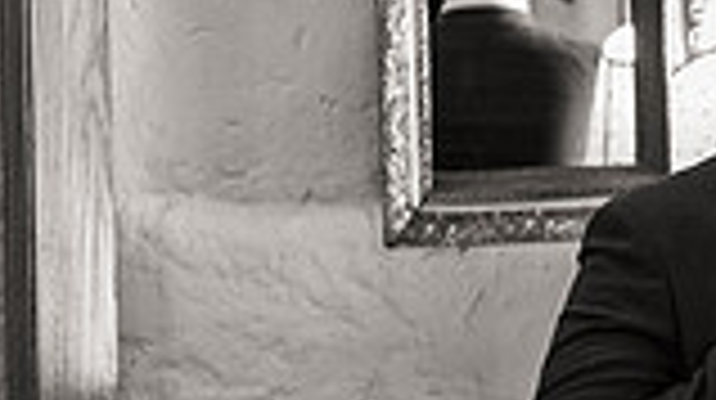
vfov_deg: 7.9
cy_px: 164
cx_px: 928
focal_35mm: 153
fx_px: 2901
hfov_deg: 13.6
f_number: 2.8
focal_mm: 40
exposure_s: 1/60
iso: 2500
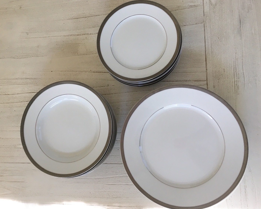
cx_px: 125
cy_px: 102
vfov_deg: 45.8
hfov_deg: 55.6
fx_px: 247
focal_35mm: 32
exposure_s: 1/33
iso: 32
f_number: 2.2
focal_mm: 4.15
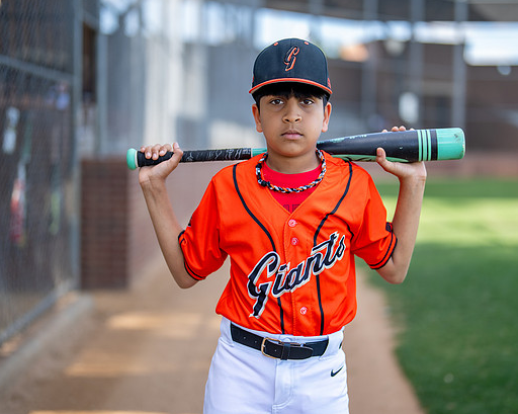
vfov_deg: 25.0
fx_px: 935
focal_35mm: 61
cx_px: 290
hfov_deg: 30.9
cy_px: 209
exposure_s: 1/1600
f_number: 1.2
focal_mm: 50
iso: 125
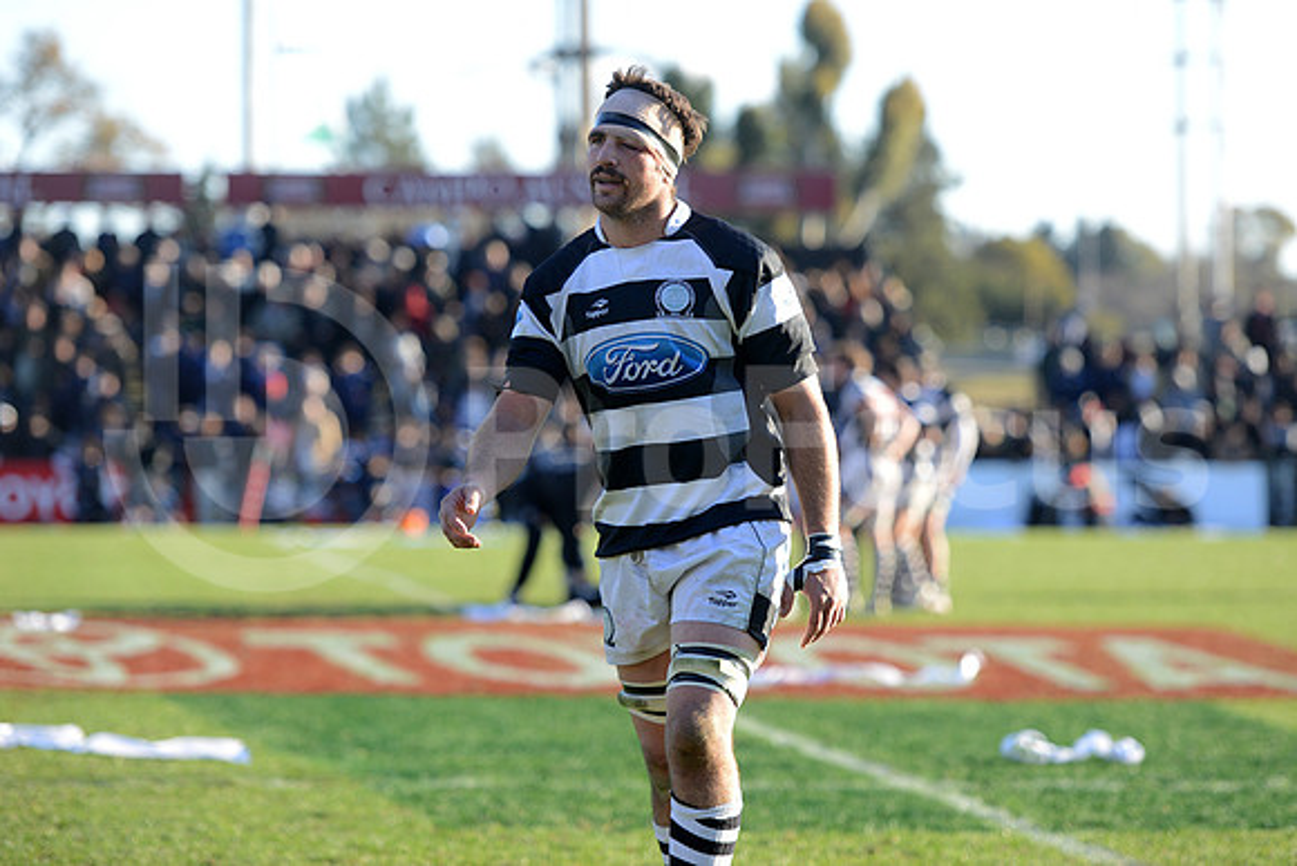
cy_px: 433
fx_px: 4865
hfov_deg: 15.2
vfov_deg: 10.2
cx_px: 648
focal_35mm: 135
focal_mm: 135
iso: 320
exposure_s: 1/640
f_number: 2.8
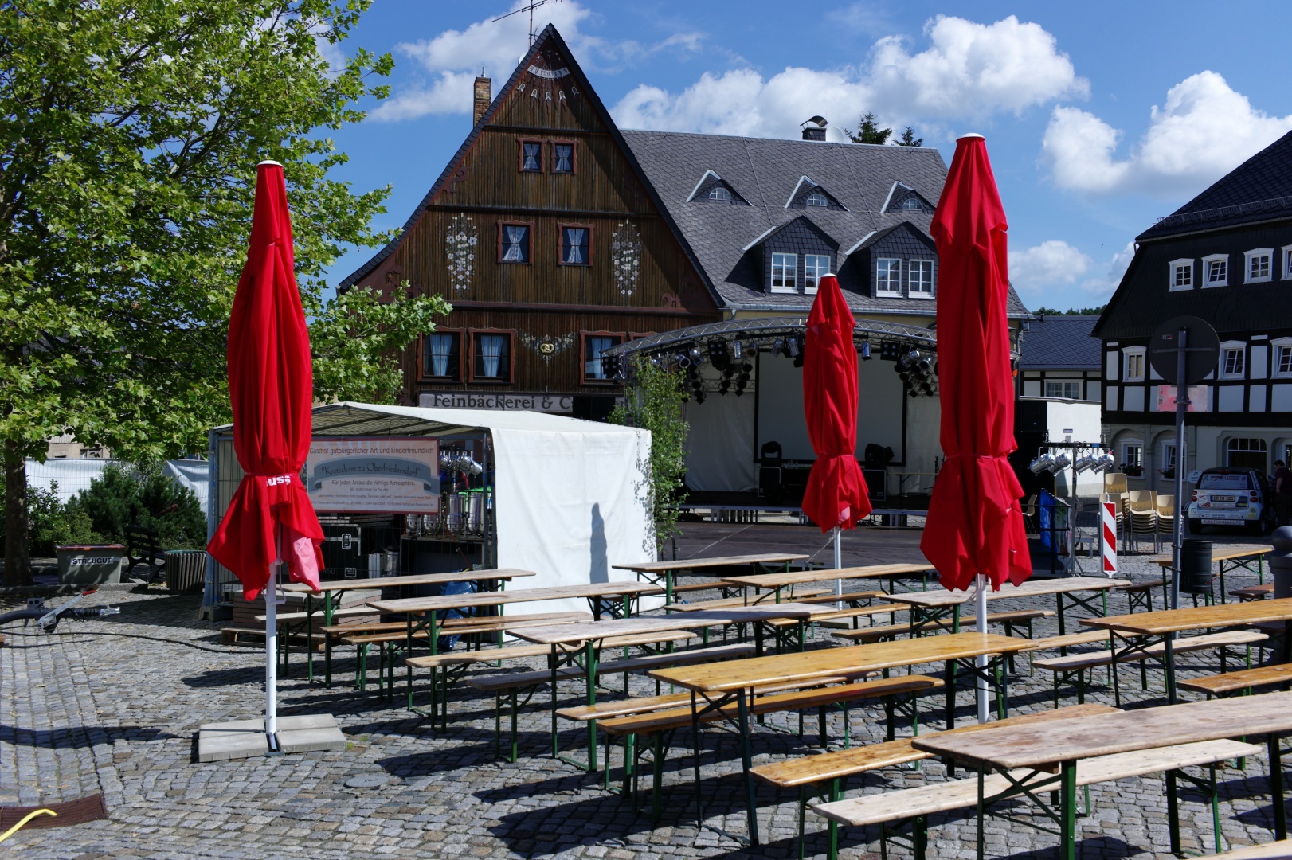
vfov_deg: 37.8
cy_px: 430
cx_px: 646
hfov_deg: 54.5
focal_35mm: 35
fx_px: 1256
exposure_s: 1/500
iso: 160
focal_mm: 35
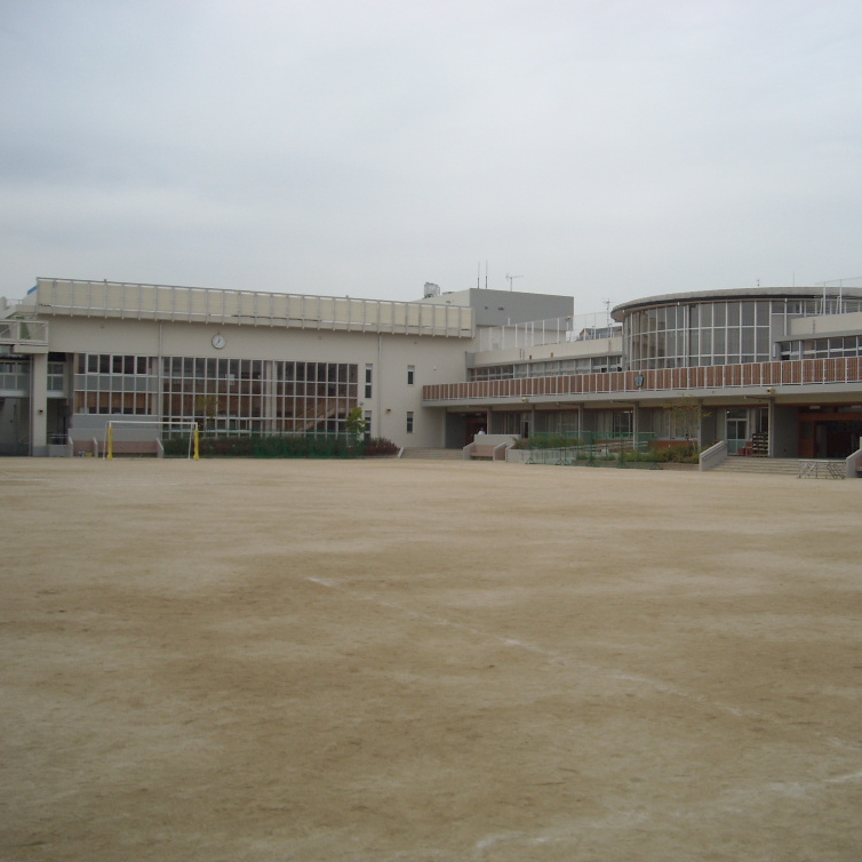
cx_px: 504
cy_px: 428
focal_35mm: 42
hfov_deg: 39.9
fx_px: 1183
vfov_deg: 40.0
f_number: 5.6
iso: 64
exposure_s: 1/260
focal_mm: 5.7
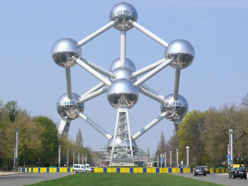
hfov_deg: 20.4
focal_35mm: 96
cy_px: 93
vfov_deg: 15.4
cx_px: 124
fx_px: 688
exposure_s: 1/500
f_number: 5.6
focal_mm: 18.1
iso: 100
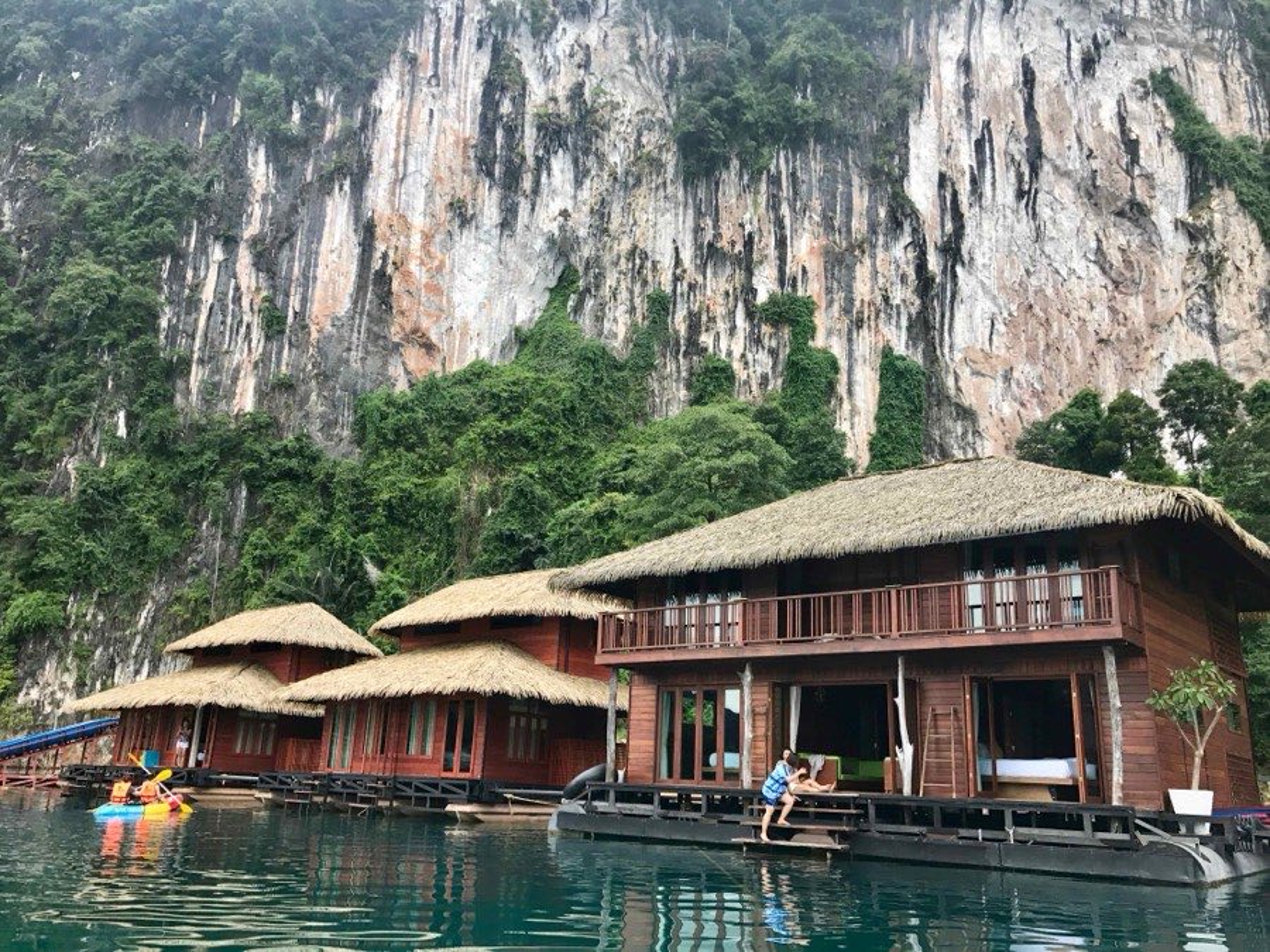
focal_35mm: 28
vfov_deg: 49.7
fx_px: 1027
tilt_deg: +16.0
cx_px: 635
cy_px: 476
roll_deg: -2.2
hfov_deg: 63.4
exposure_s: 1/484
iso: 20
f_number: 1.8
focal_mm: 3.99
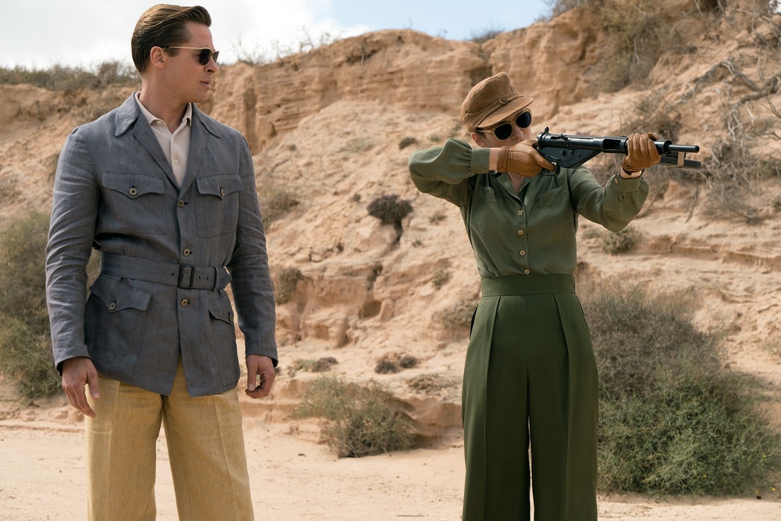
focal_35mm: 59
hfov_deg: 33.9
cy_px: 260
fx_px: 1280
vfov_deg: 23.0
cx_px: 390
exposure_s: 1/640
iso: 200
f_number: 5.6
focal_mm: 59
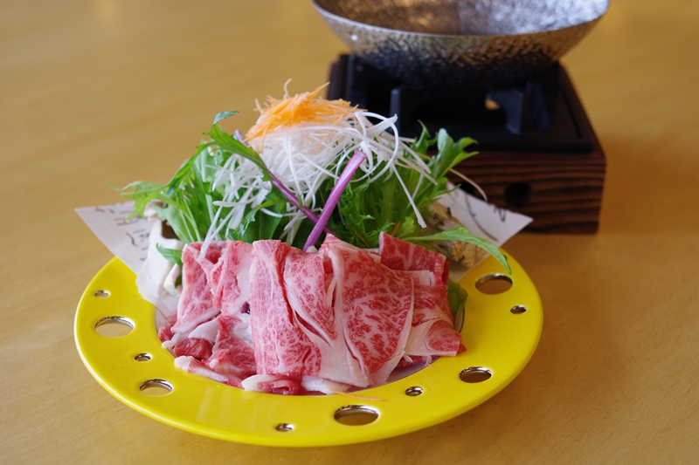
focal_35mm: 52
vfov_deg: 26.0
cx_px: 350
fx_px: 1009
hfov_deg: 38.2
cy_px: 232
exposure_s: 1/160
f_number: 3.5
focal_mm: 35
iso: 200
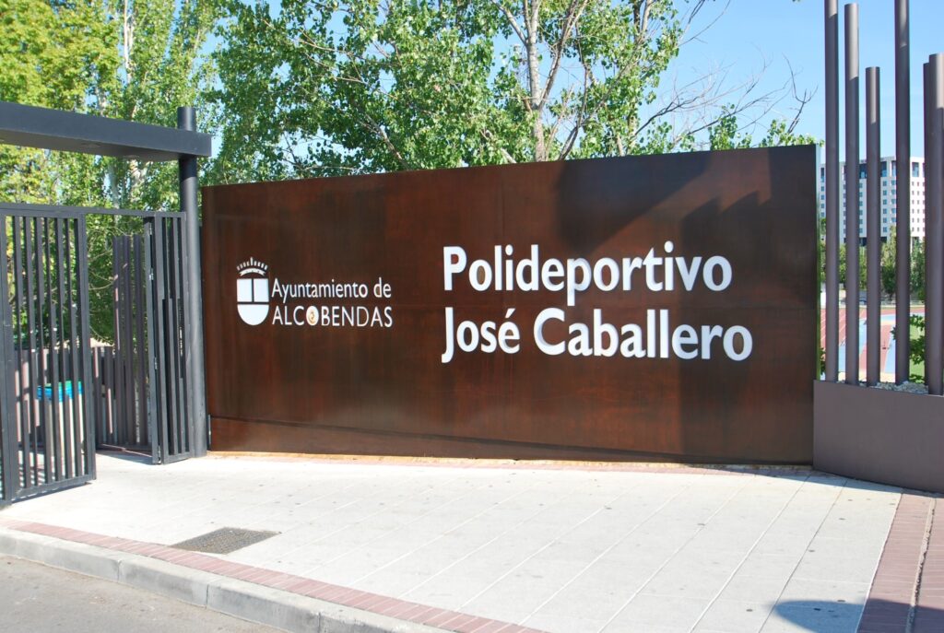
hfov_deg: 53.0
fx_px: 946
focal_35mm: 36
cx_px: 472
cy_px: 316
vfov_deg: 37.0
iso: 100
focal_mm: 24
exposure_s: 1/160
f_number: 6.3
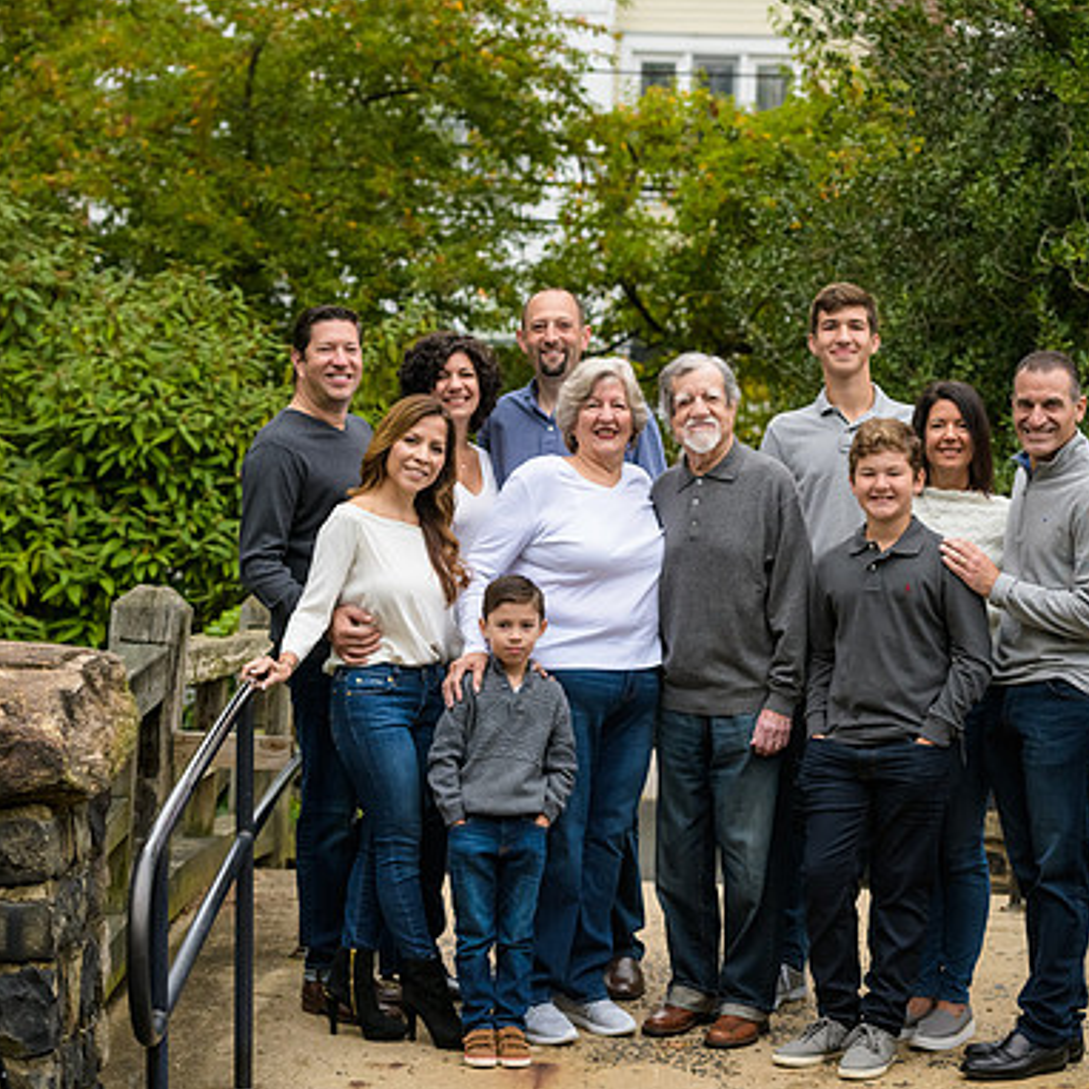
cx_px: 727
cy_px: 549
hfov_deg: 15.7
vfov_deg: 15.7
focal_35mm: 111
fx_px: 3951
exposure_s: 1/400
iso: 1000
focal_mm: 86
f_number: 5.6
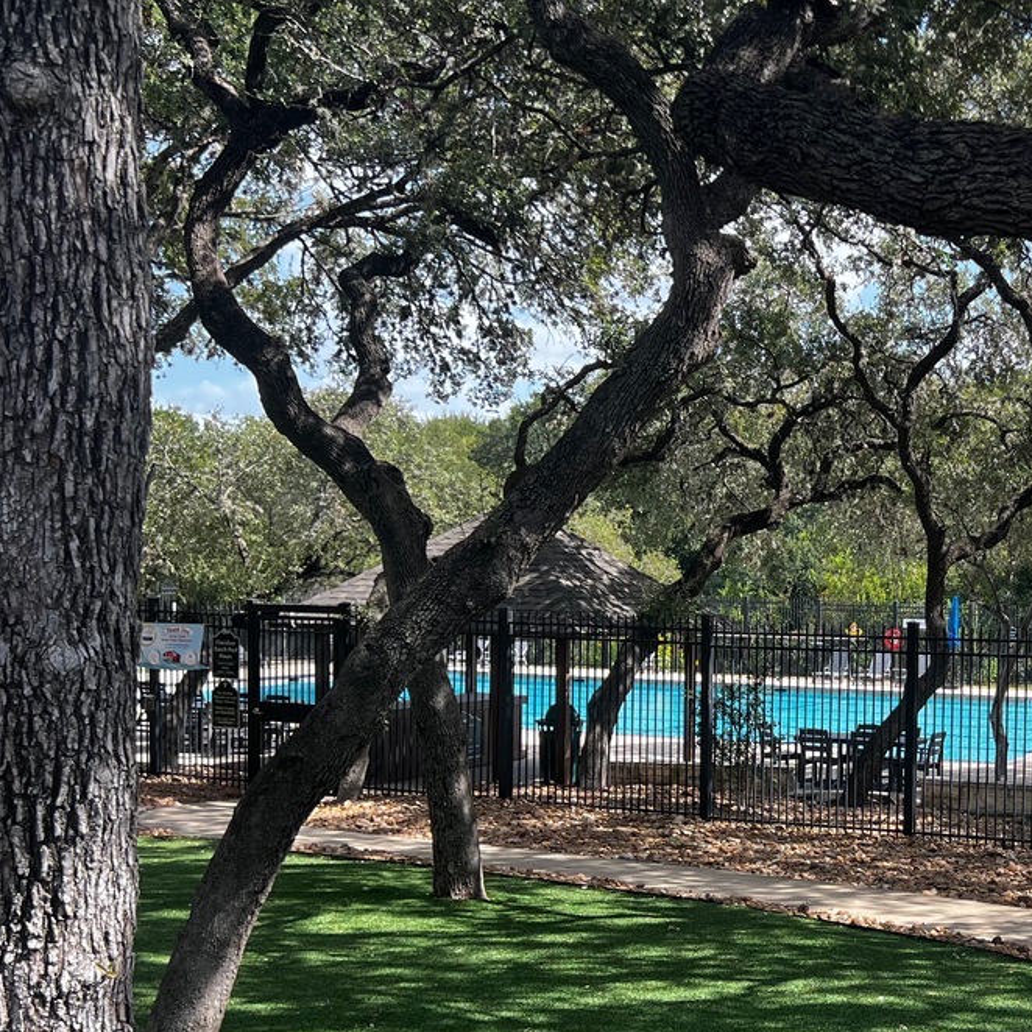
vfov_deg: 33.8
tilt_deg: -2.6
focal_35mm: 50
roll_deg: -1.4
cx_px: 960
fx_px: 1686
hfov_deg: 32.1
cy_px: 666
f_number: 1.5
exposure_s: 1/909
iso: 50
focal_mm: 5.7
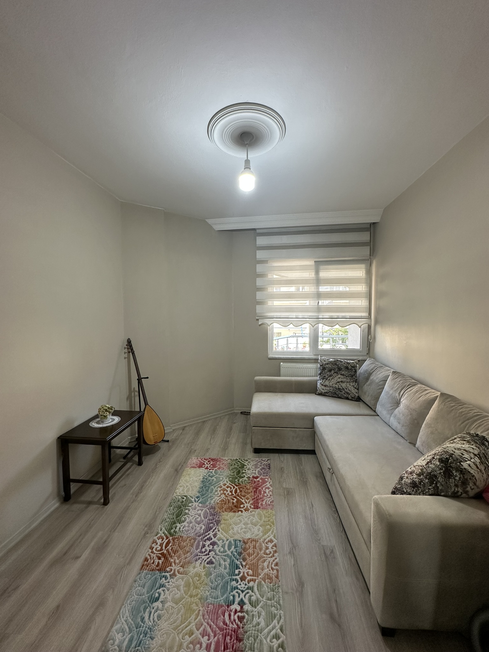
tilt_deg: -2.7
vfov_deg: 102.1
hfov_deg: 85.7
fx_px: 264
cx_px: 244
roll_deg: -1.4
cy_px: 326
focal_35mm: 14
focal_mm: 2.22
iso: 125
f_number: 2.2
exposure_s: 1/100
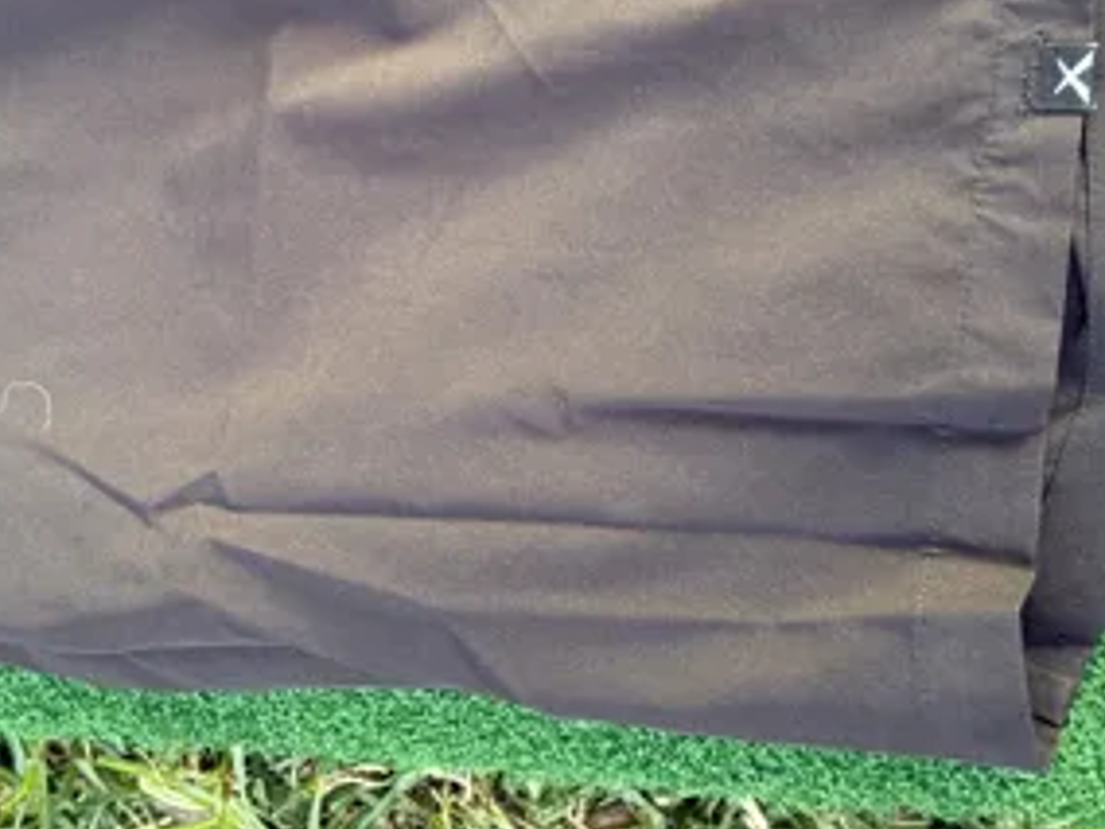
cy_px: 191
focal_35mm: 81
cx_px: 335
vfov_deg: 18.1
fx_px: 2586
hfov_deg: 24.0
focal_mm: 6.76
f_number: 1.78
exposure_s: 1/60
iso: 125
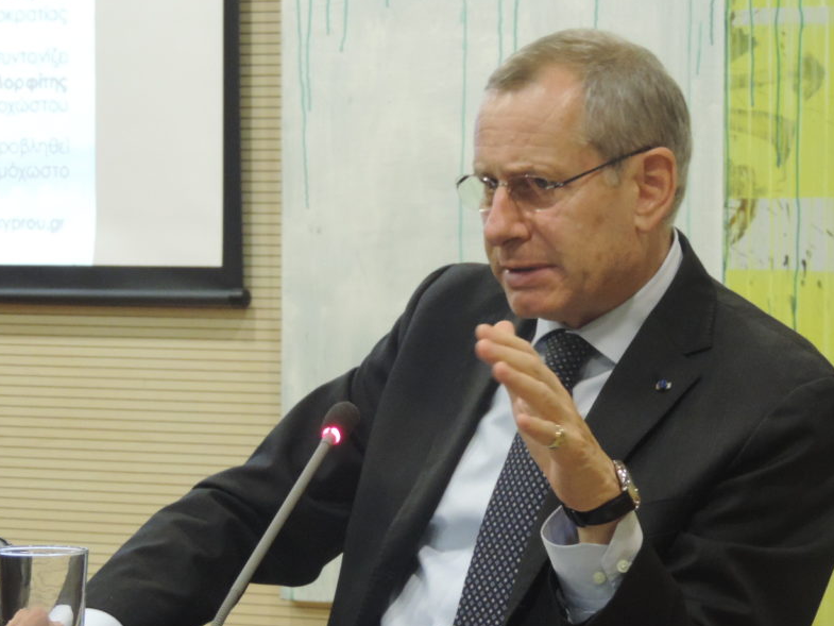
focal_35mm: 176
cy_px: 352
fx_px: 4241
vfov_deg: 8.4
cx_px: 428
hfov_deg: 11.2
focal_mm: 24
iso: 800
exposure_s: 1/25
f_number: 4.3
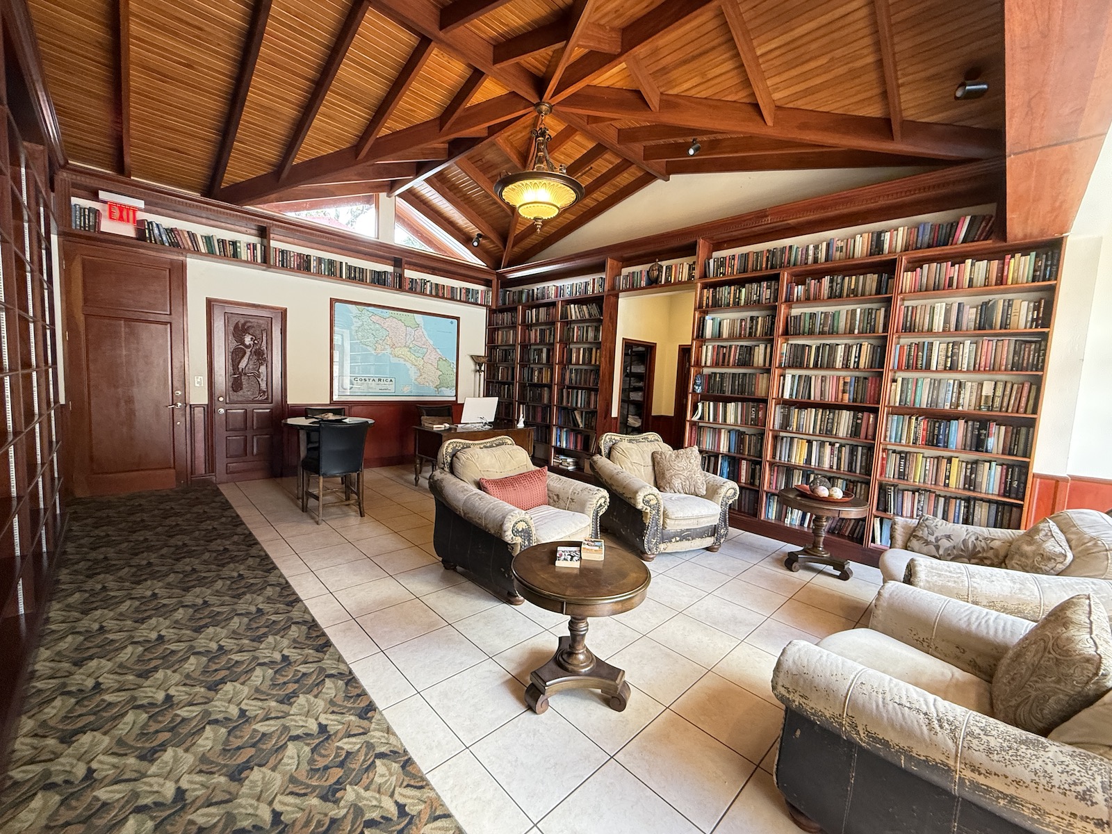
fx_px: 450
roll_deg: -2.9
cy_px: 417
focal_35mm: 14
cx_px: 556
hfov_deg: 102.1
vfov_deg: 85.7
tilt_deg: -4.9
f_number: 2.2
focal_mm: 2.22
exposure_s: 1/60
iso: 400
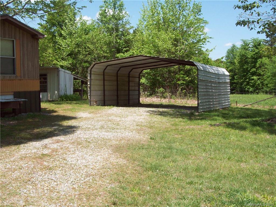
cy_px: 104
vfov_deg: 32.2
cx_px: 138
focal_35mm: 45
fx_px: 359
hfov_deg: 42.1
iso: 80
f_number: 5.4
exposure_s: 1/305
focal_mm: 7.6
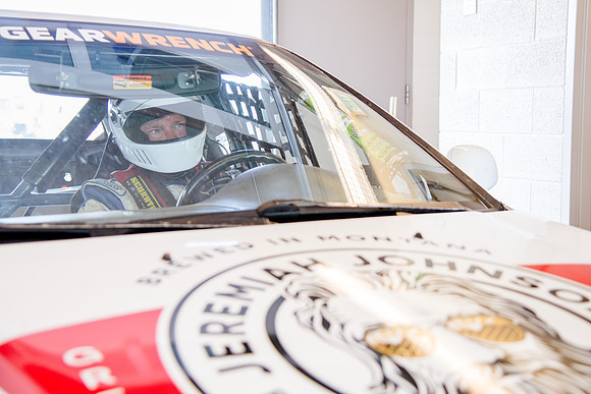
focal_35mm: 55
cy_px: 190
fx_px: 898
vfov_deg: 24.8
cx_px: 315
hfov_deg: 36.4
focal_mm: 50
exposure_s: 1/100
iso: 640
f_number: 4
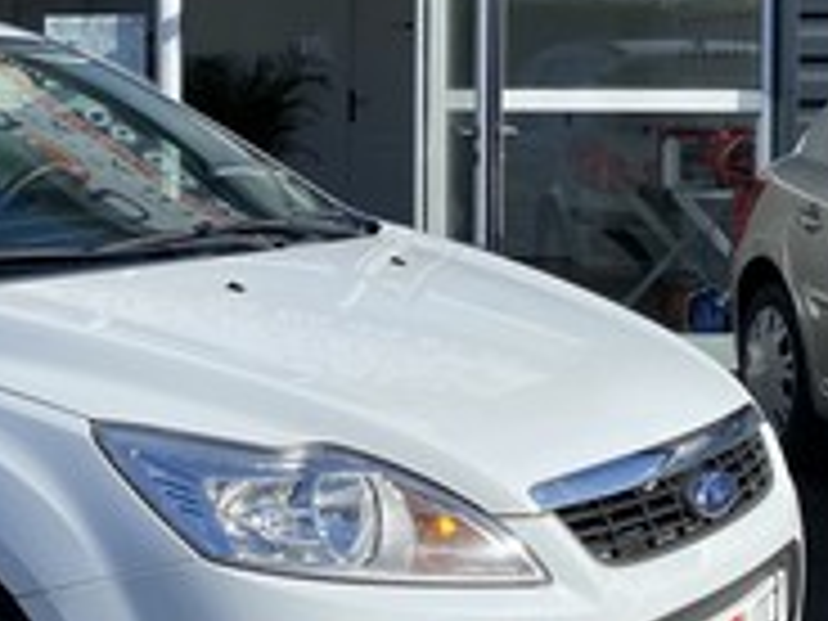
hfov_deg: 26.6
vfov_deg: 20.2
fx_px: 1722
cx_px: 171
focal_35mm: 72
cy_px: 119
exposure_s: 1/3610
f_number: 1.8
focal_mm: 4.25
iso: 32
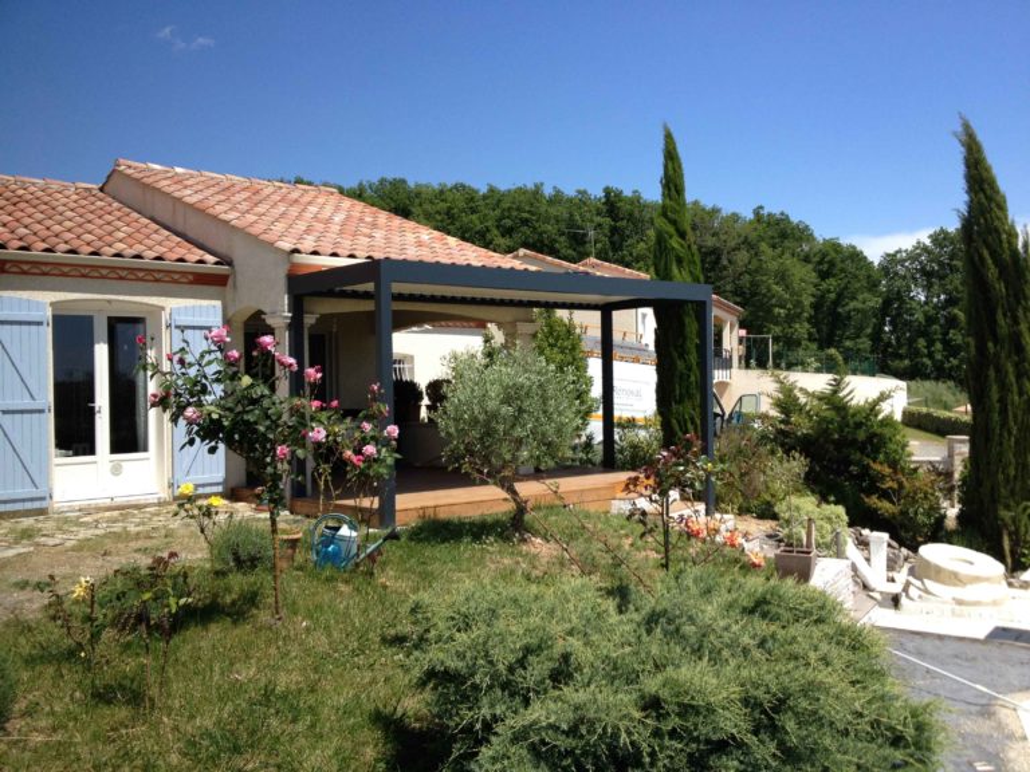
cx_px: 515
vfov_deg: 40.7
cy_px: 386
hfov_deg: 52.6
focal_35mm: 35
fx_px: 1041
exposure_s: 1/1126
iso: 50
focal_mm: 4.28
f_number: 2.4
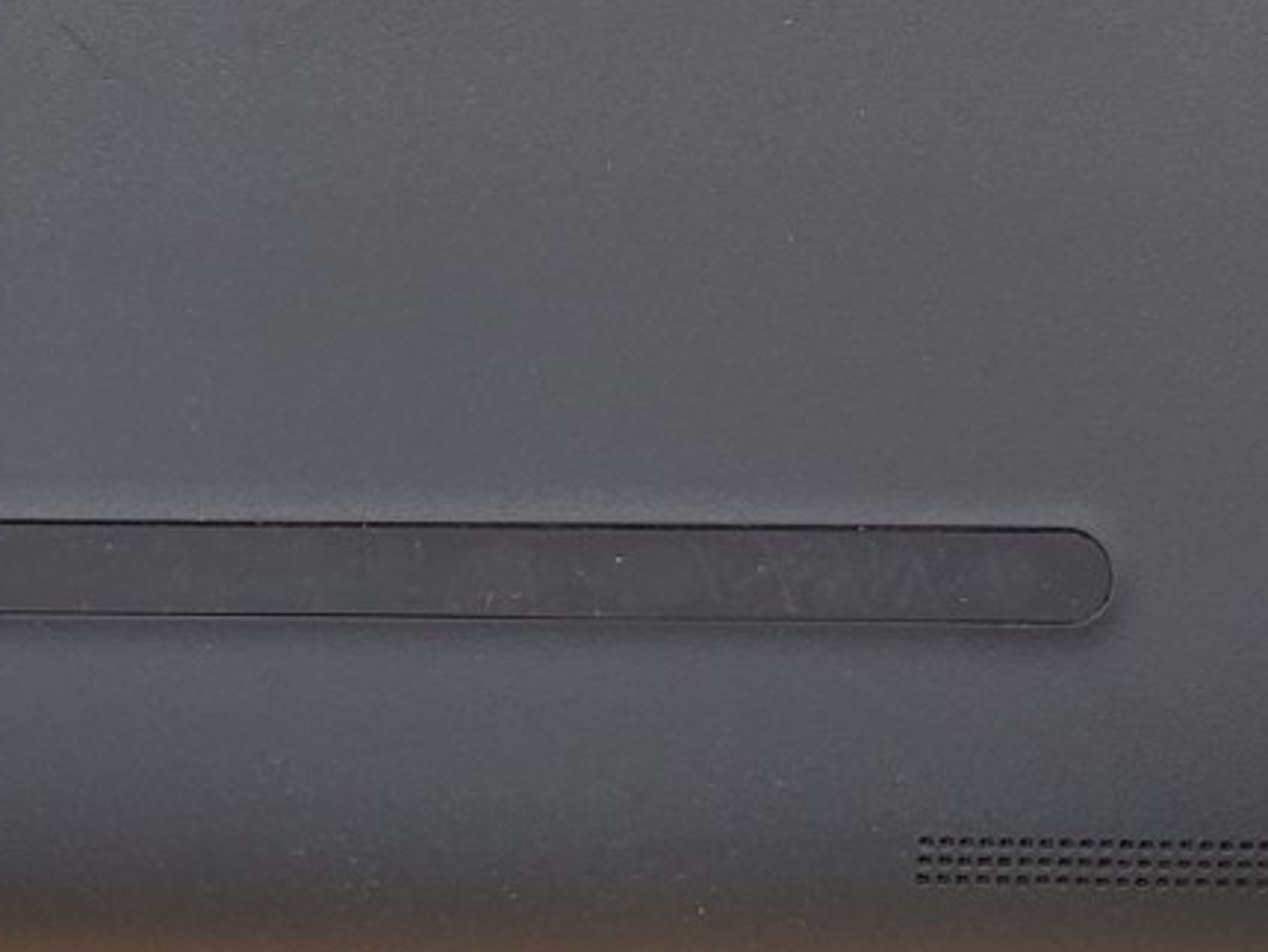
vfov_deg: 15.8
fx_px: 3189
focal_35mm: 87
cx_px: -375
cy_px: -407
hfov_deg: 20.6
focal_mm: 4.36
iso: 50
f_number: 1.8
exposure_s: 1/60
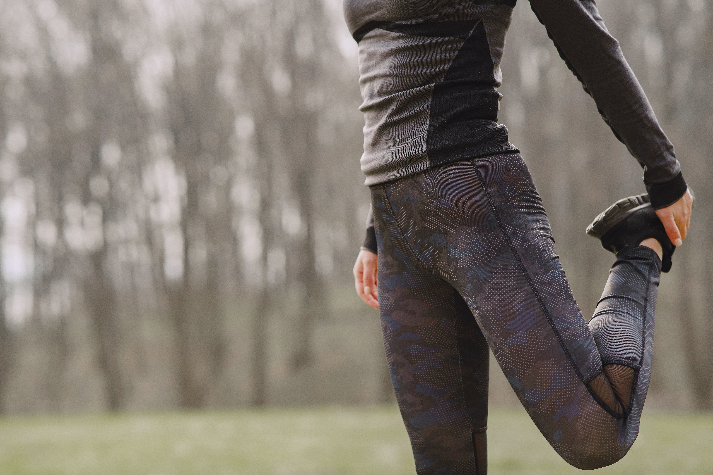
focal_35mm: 85
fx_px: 1683
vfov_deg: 16.1
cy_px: 238
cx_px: 356
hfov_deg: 23.9
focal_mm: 85
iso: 160
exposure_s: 1/500
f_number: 2.8
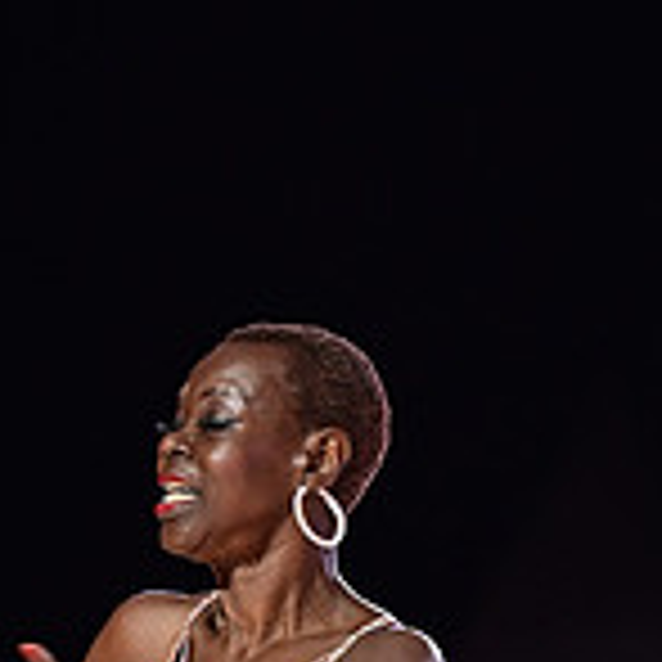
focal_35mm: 469
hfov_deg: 3.7
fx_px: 10147
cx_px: 144
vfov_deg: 3.7
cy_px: 1162
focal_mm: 140
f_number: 2.8
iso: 1600
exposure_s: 1/320
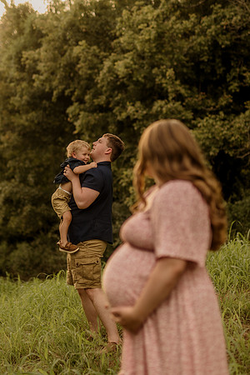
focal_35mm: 75
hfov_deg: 18.2
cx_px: 125
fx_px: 781
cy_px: 188
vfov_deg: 27.0
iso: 125
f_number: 1.8
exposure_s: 1/800
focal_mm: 50
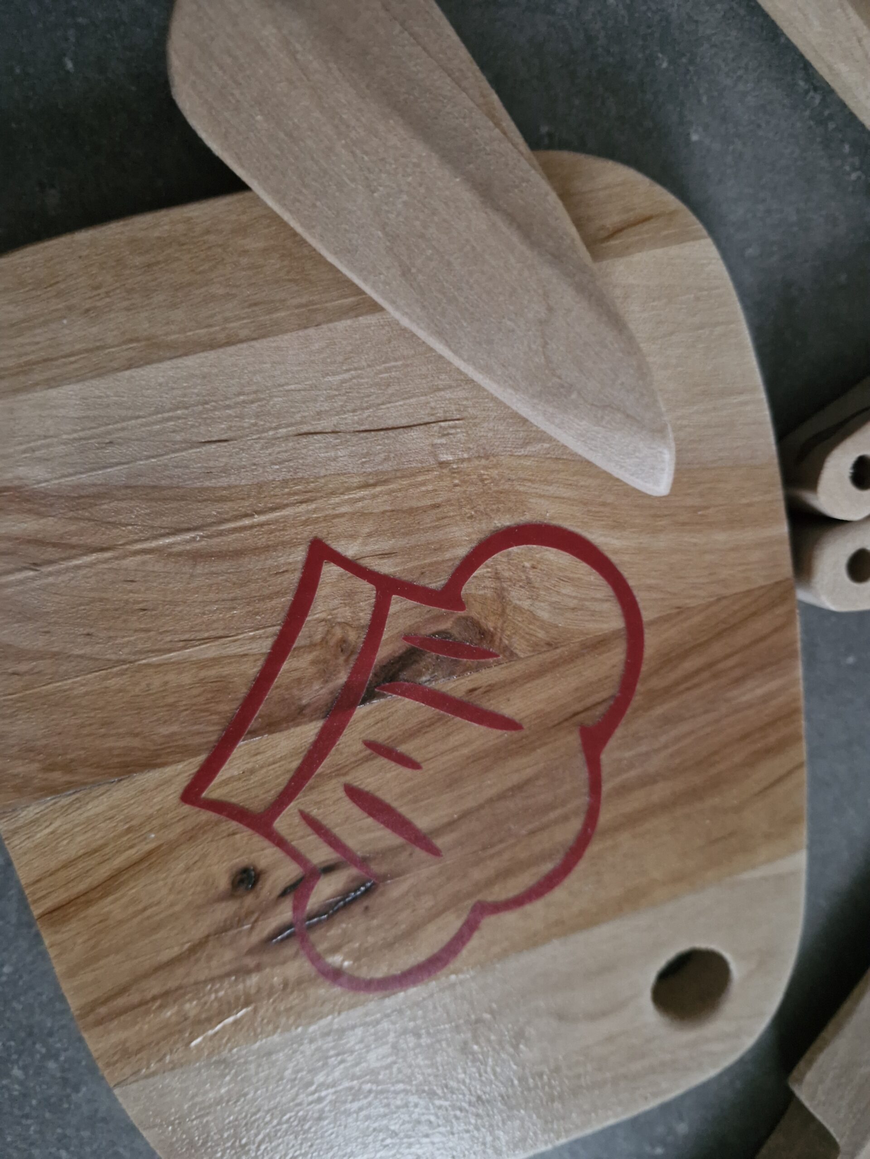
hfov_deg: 58.9
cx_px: 435
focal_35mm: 23
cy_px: 580
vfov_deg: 73.9
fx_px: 771
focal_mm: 5.54
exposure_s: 1/25
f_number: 1.8
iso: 1250
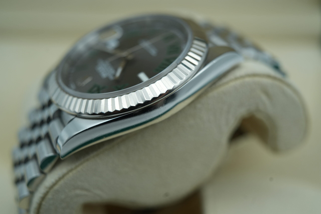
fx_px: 312
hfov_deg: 54.4
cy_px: 107
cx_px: 160
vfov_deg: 37.9
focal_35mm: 35
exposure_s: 1/250
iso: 400
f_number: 5
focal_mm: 35
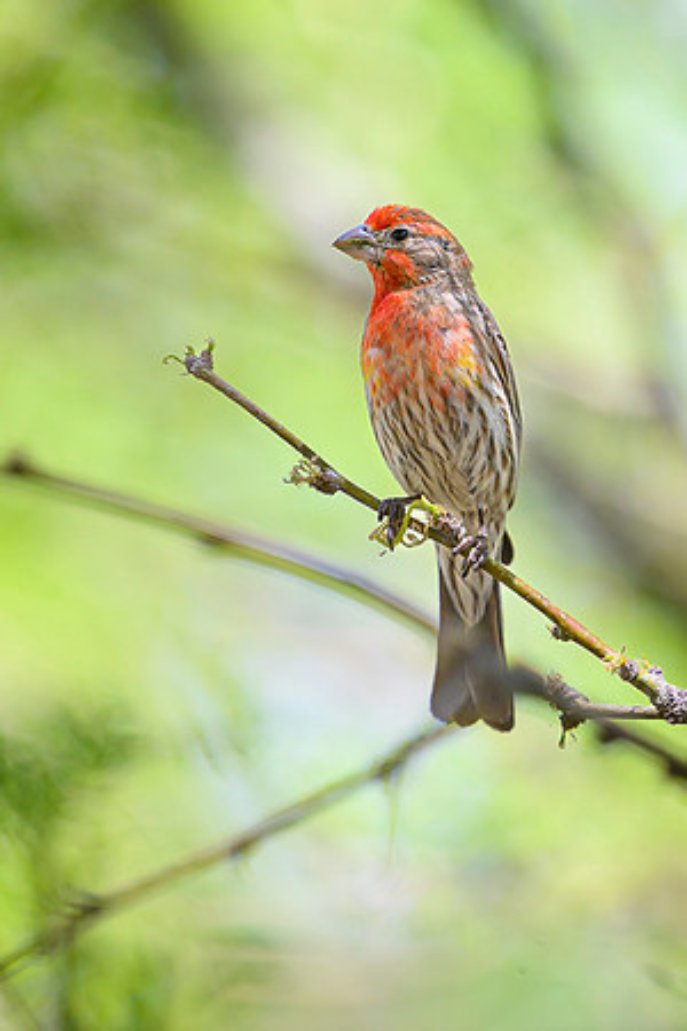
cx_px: 338
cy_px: 193
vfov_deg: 2.0
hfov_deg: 1.4
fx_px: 29084
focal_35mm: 1016
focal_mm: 400
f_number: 2.8
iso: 800
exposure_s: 1/2000
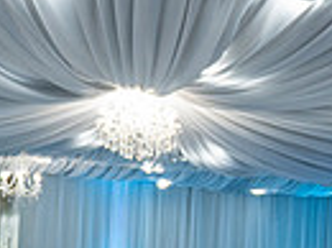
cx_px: 544
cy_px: 218
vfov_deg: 8.6
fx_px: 1637
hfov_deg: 11.0
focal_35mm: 171
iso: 800
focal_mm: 29
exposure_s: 1/160
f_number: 3.2
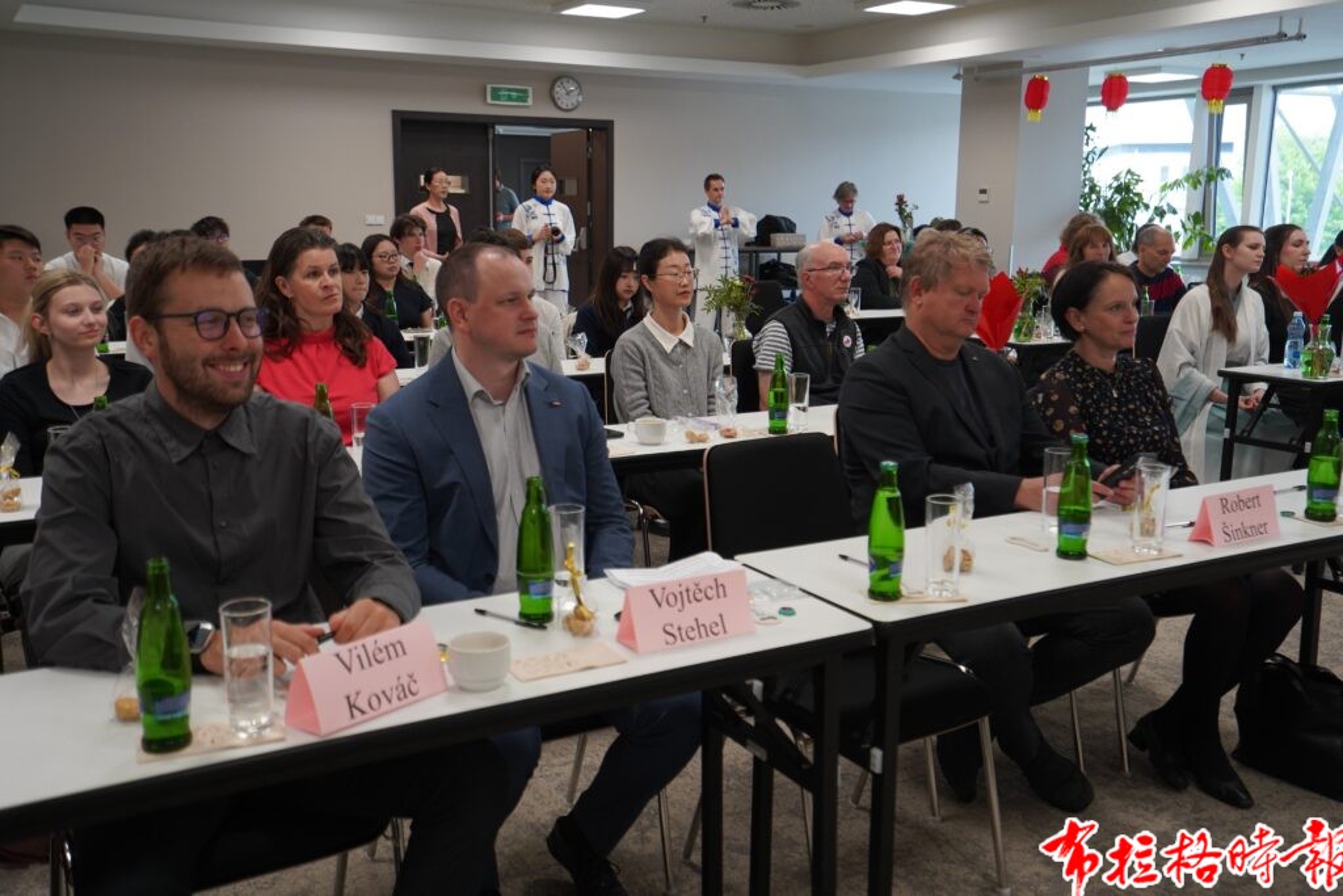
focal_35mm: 35
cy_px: 448
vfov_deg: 37.9
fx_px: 1306
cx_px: 672
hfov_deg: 54.4
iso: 640
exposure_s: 1/160
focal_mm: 35
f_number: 4
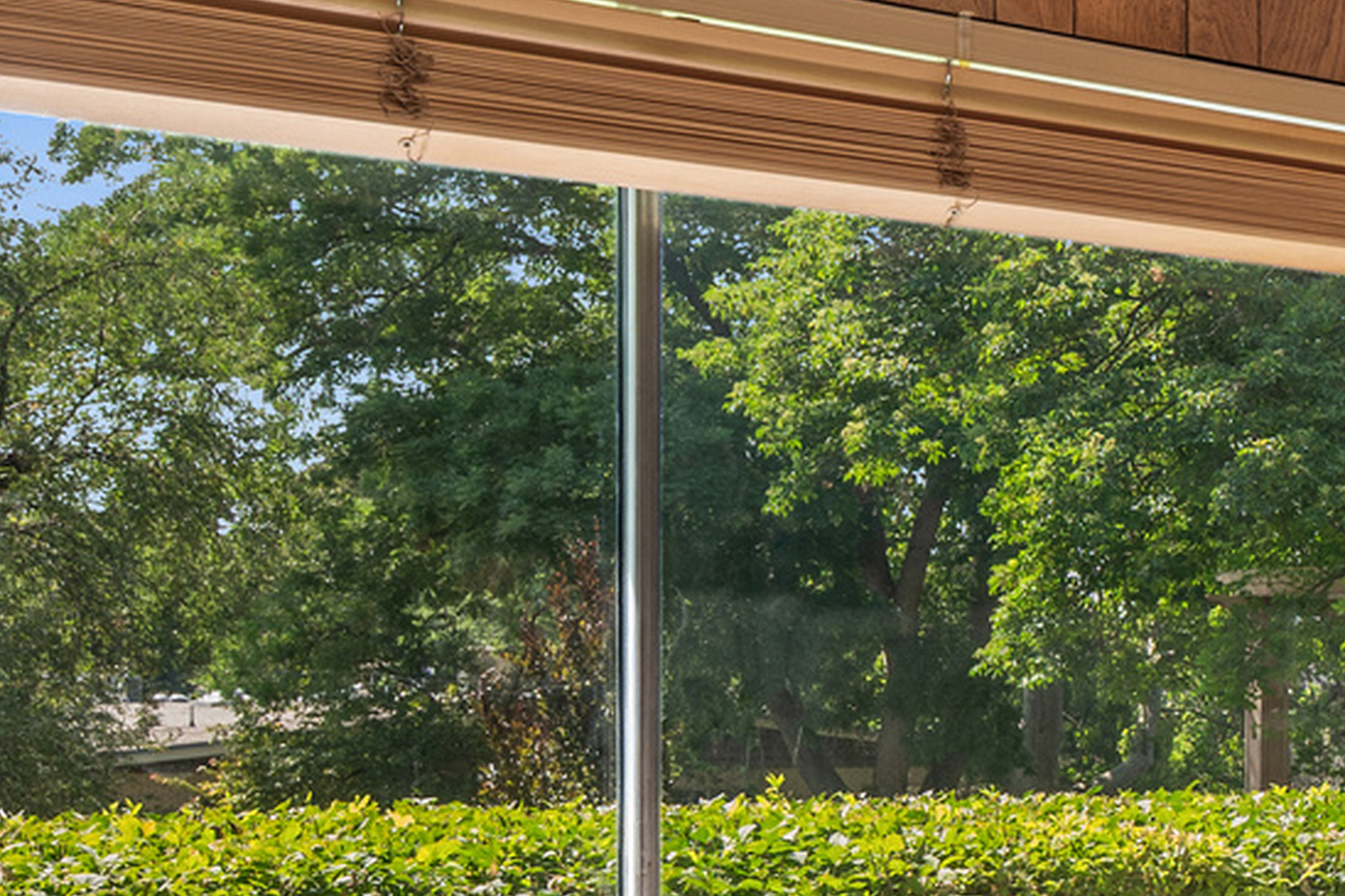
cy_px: 662
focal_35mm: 73
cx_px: 2103
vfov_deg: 18.6
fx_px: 2721
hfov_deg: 22.1
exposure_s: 1/15
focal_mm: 19.5
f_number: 7.1
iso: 500
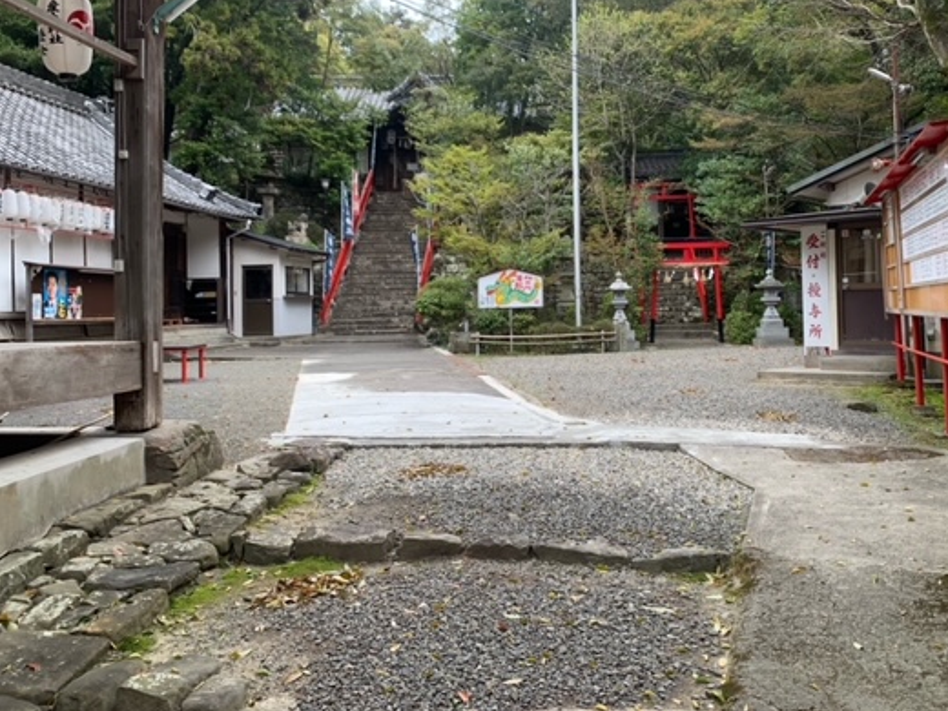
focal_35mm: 32
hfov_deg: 56.5
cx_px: 551
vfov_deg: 43.9
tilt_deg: +3.2
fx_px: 876
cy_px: 283
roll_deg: +0.8
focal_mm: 4.25
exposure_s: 1/244
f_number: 1.8
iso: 25
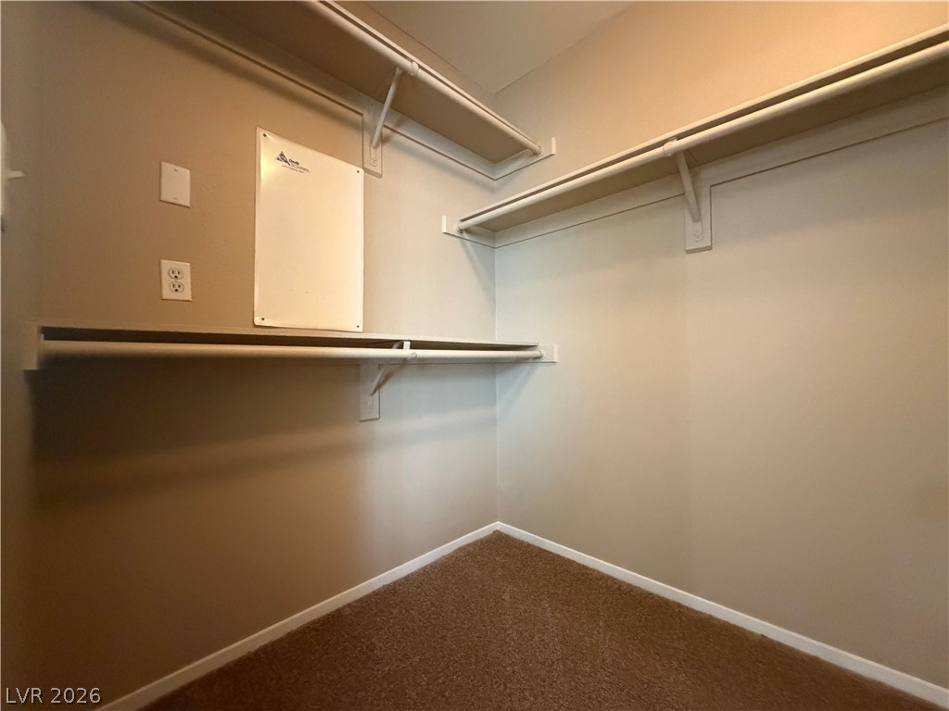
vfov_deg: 85.7
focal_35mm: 14
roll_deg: +1.0
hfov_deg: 102.1
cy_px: 356
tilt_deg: -0.3
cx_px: 474
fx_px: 384
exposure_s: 1/60
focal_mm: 2.22
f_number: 2.2
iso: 1000
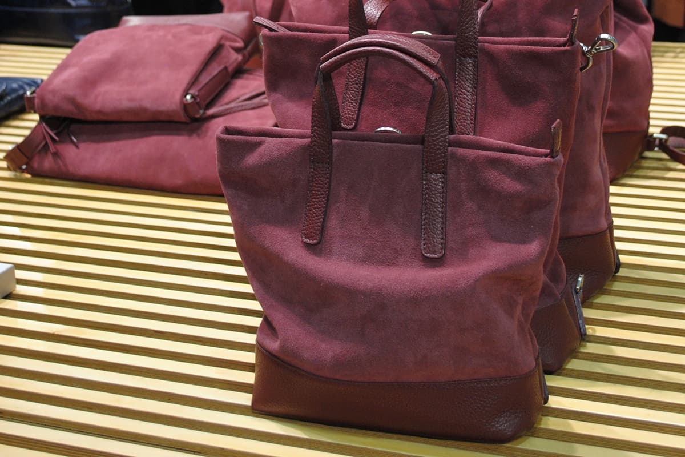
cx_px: 342
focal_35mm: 48
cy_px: 228
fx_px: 913
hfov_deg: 41.1
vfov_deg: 28.1
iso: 400
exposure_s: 1/50
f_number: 4.8
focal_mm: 32
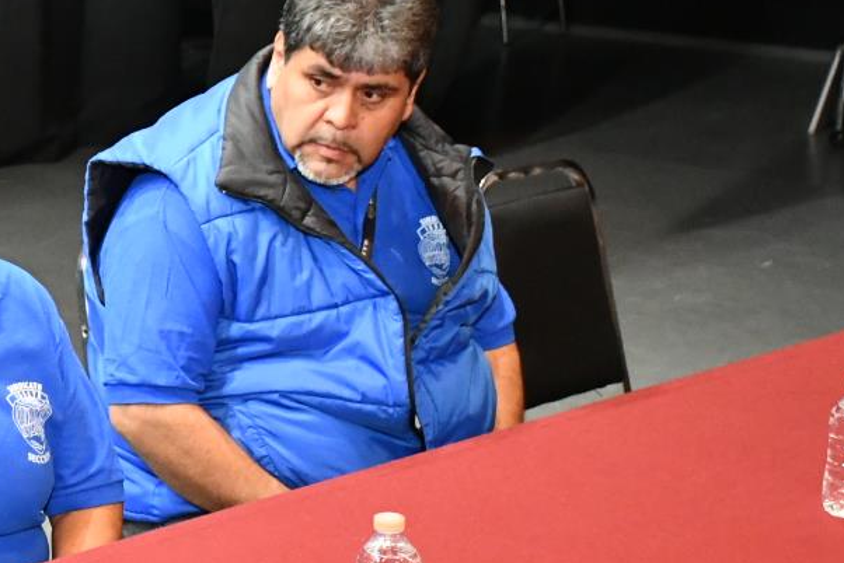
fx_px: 2838
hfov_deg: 16.3
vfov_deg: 11.3
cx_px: -133
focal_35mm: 121
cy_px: 249
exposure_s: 1/60
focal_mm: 30
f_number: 4
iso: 4500
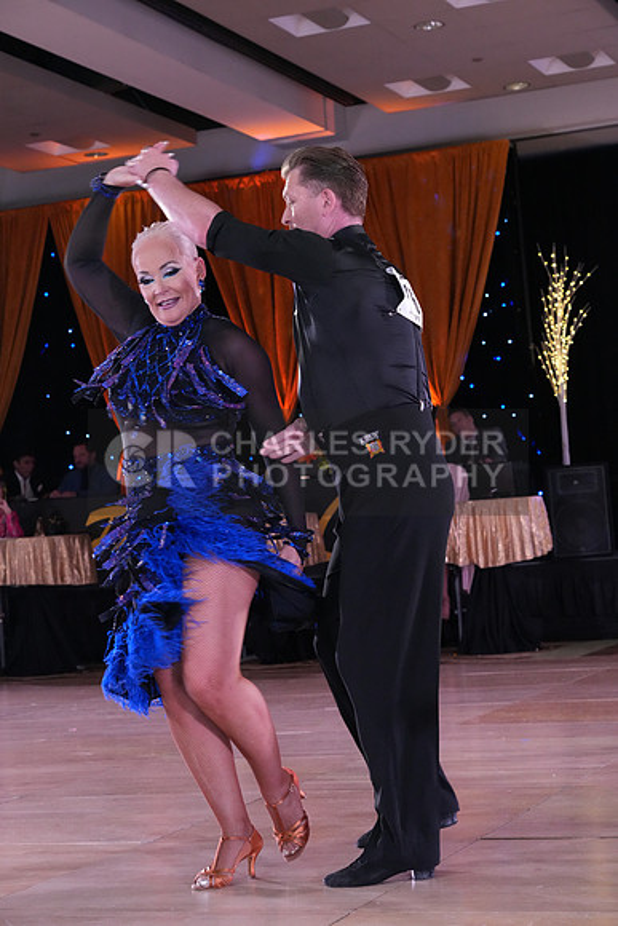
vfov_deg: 28.1
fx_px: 1853
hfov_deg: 18.9
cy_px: 463
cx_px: 309
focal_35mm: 72
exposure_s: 1/250
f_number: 6.3
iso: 6400
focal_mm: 72
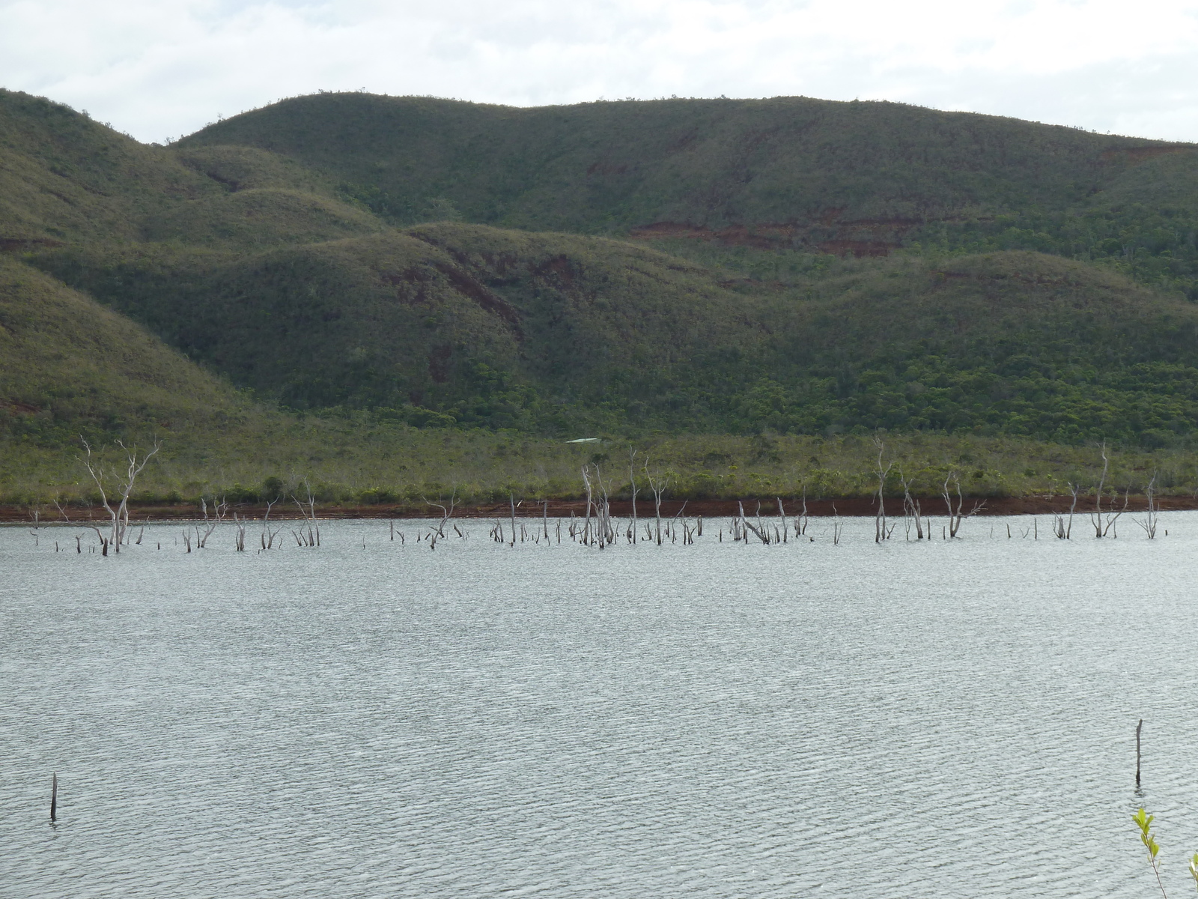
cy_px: 450
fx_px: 3322
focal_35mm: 96
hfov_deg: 20.4
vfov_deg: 15.4
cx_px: 599
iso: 80
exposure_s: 1/250
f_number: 4.3
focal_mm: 15.8
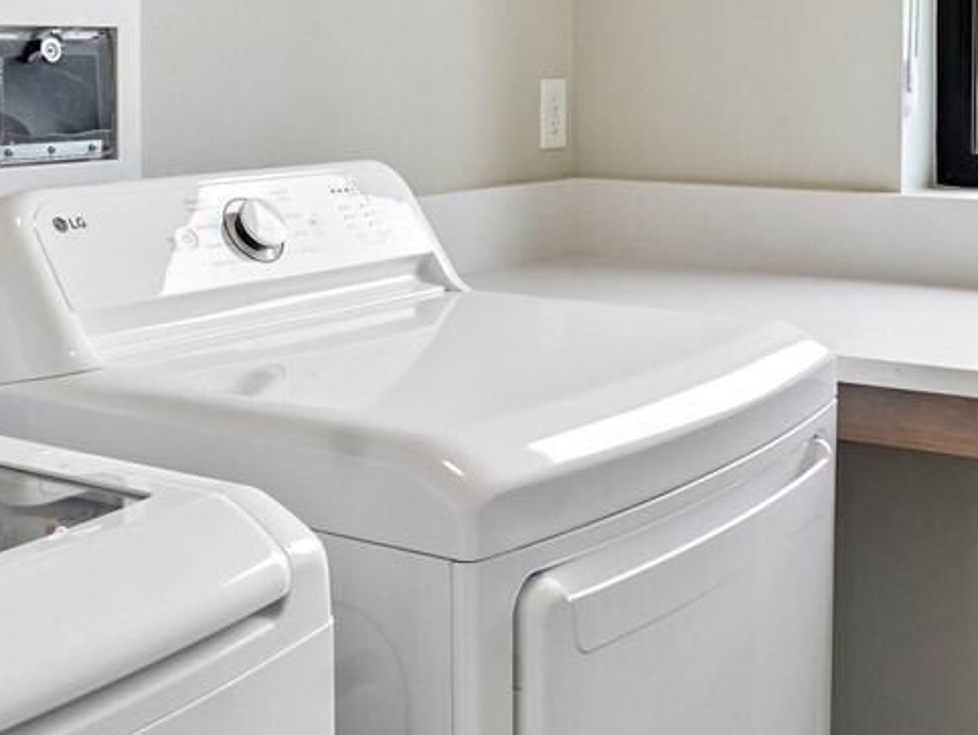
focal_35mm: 54
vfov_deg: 26.1
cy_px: 60
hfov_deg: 35.5
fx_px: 1527
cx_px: 556
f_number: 8
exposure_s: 1/40
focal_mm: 16
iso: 400
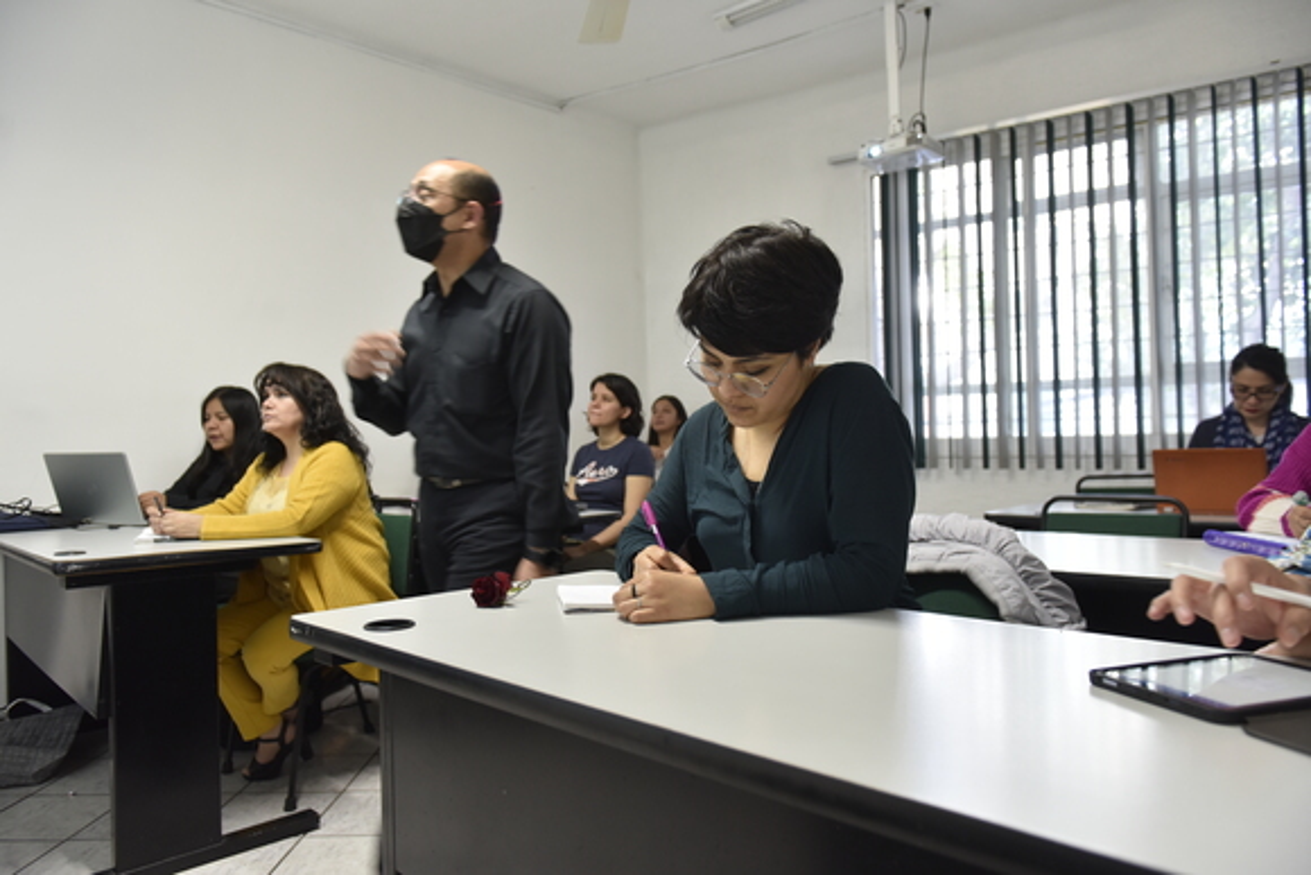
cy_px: 438
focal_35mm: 24
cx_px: 656
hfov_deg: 73.7
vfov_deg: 53.2
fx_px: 874
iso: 1000
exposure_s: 1/40
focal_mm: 24
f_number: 3.5
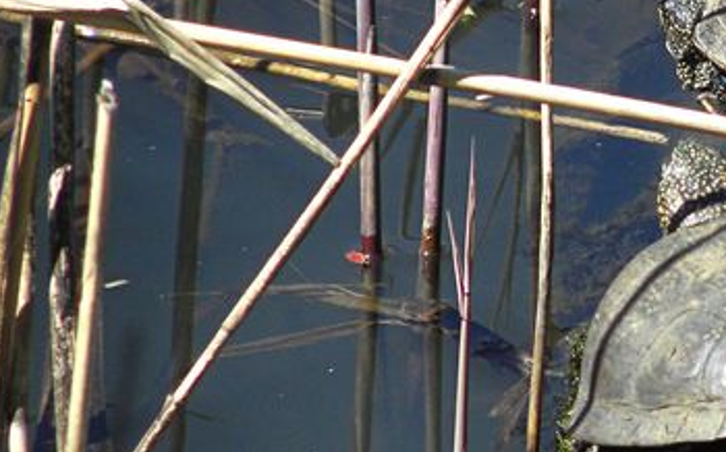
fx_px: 36470
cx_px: 691
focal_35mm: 1845
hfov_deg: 1.1
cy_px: 132
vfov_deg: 0.7
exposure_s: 1/250
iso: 125
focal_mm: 119.6
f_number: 5
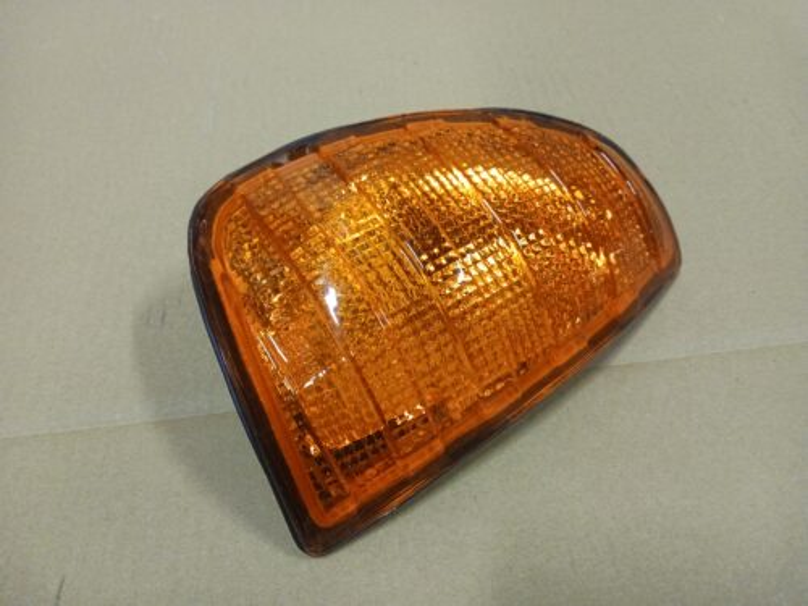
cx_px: 404
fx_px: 607
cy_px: 303
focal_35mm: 26
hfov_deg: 67.3
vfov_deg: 53.1
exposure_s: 1/25
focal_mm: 3.98
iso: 250
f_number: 1.8
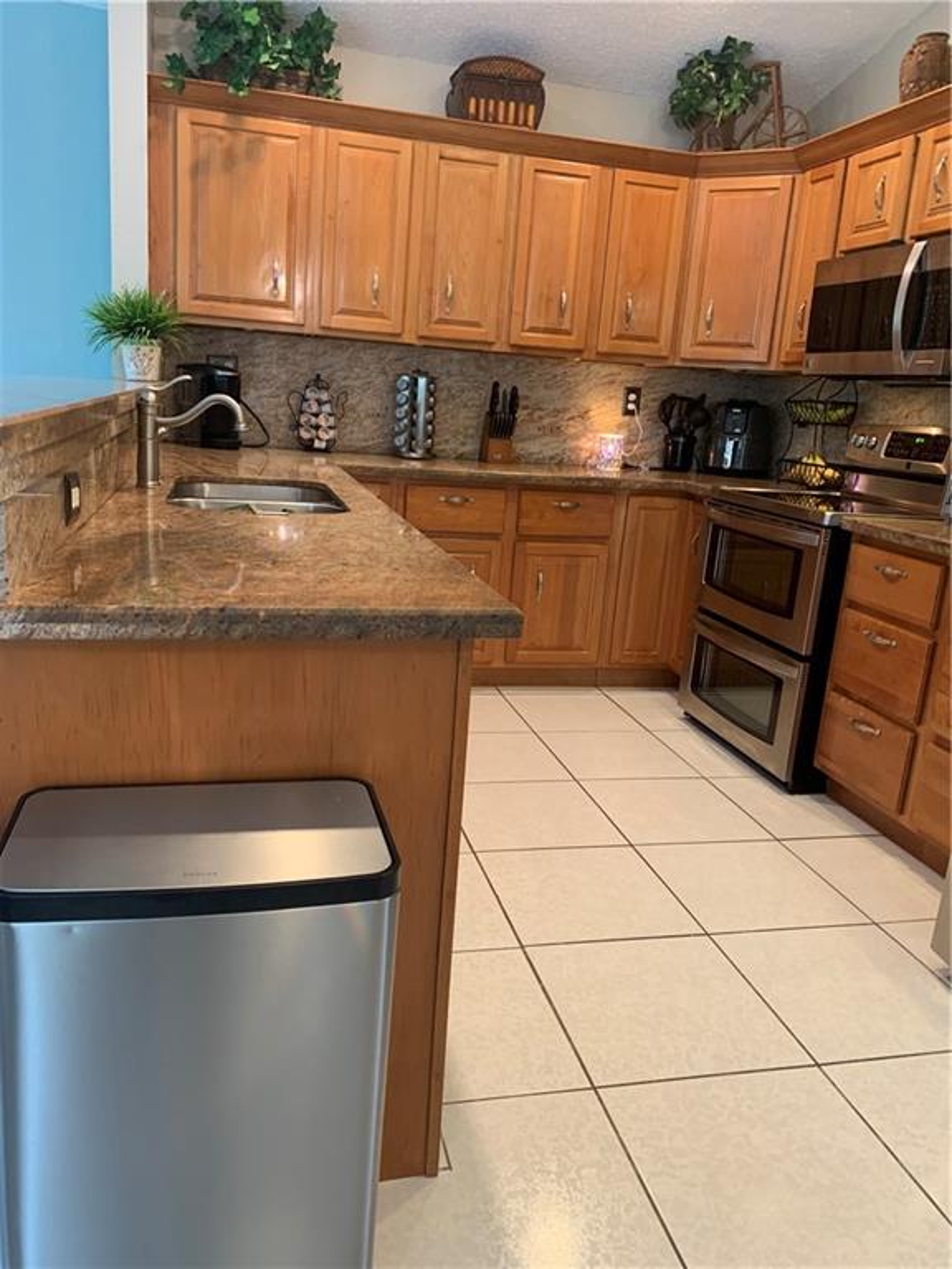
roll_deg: -4.7
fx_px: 953
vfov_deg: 67.3
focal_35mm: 26
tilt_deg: -13.3
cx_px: 476
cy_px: 634
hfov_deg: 53.1
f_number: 1.8
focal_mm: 4.25
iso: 200
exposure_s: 1/60
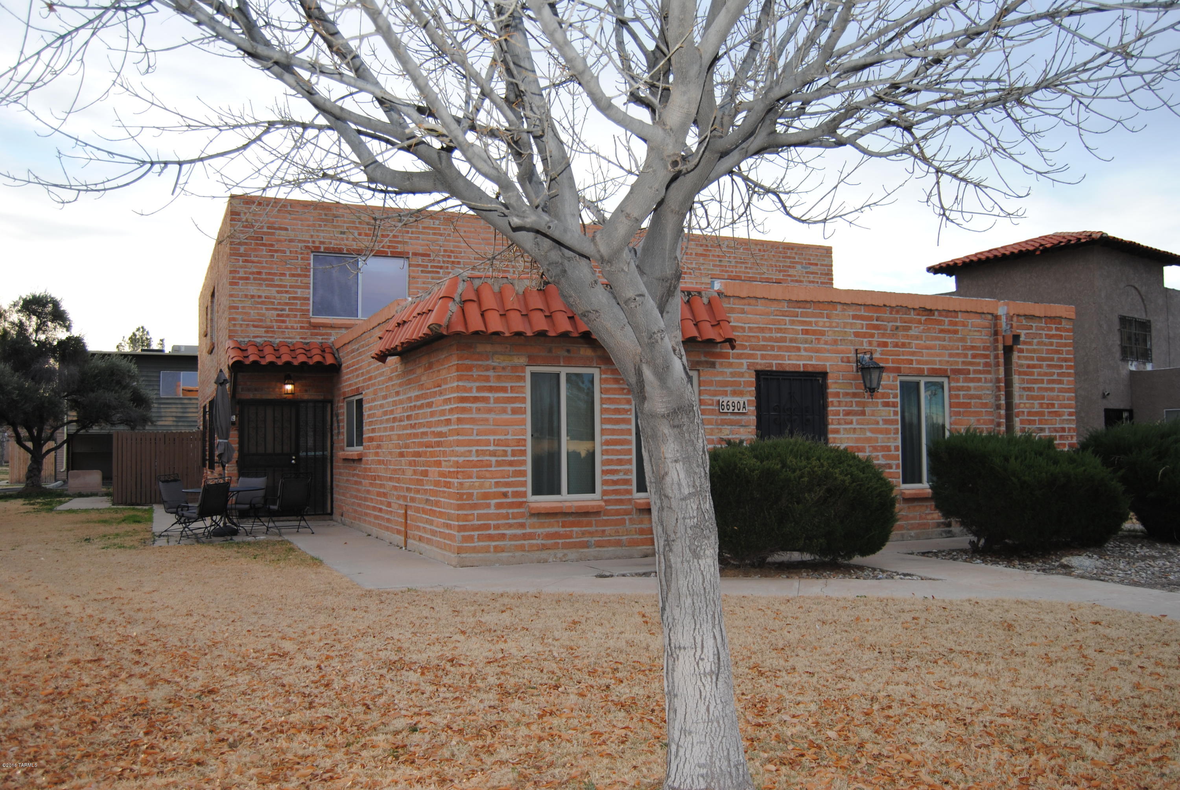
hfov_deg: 61.9
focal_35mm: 30
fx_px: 984
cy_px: 395
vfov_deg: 43.7
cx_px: 590
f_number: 3.5
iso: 100
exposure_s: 1/160
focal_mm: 20
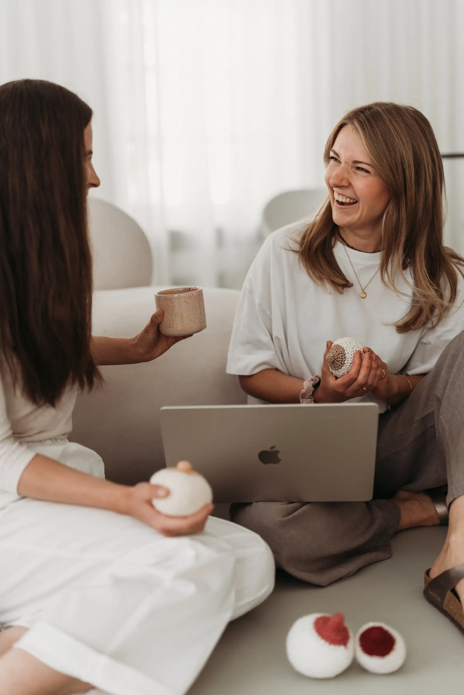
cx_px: 232
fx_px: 967
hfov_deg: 27.0
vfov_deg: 39.6
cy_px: 348
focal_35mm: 50
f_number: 1.8
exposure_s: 1/320
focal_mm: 50
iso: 320
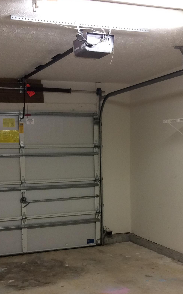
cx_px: 93
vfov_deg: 36.1
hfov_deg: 23.1
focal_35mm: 56
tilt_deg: -3.4
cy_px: 176
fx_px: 447
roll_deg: +1.7
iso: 80
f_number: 2.4
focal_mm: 3.3
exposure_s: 1/24
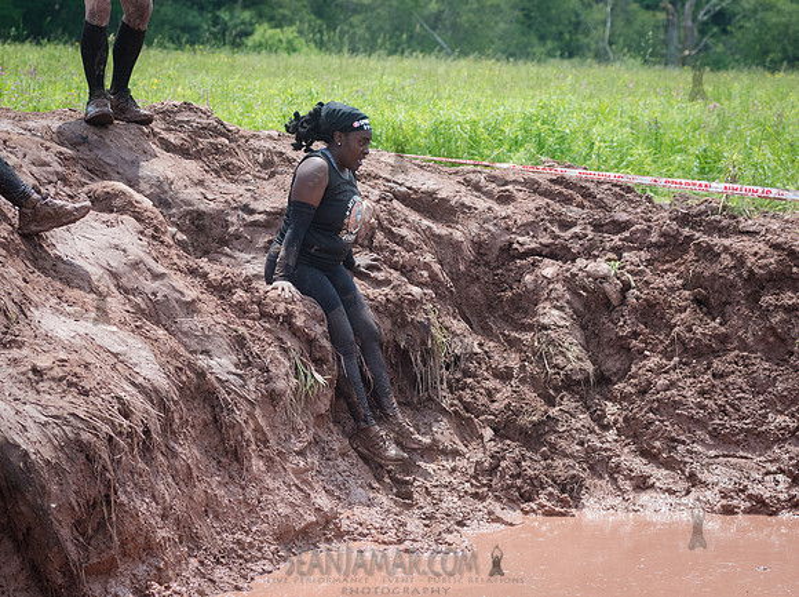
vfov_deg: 12.7
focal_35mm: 117
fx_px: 2685
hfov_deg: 16.9
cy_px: 337
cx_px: 326
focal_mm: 80
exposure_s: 1/4000
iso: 1000
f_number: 4
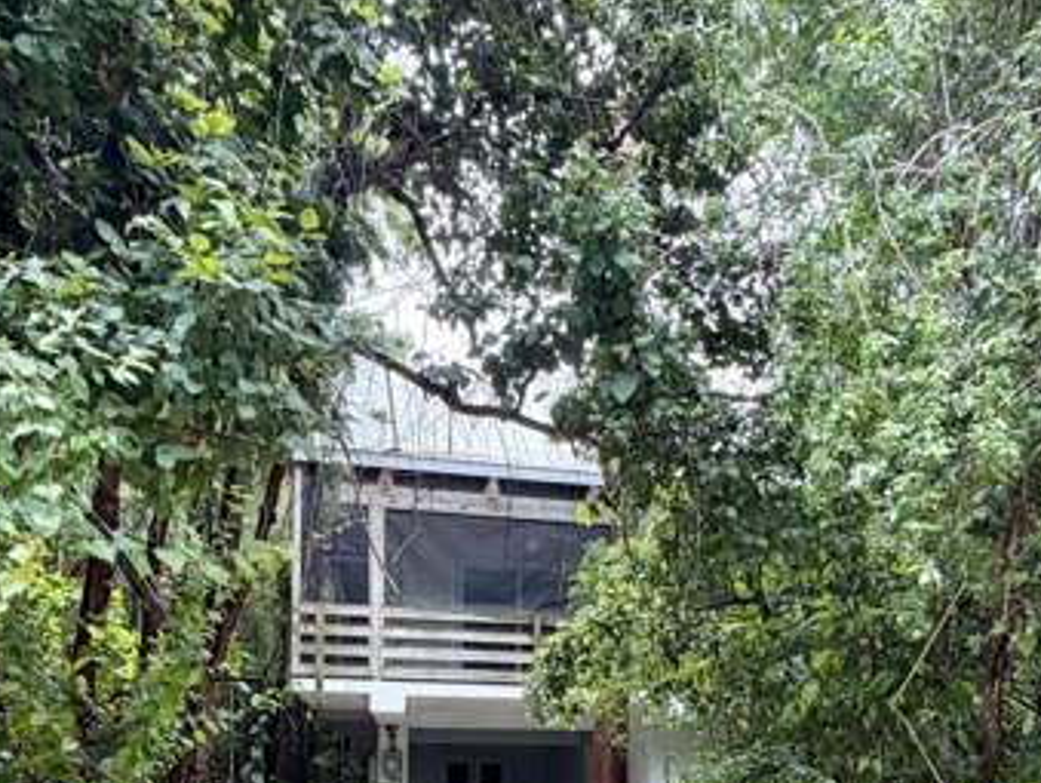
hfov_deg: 54.7
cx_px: 648
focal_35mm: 33
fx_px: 993
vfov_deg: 38.6
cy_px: 768
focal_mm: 2.22
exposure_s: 1/133
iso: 40
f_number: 2.2
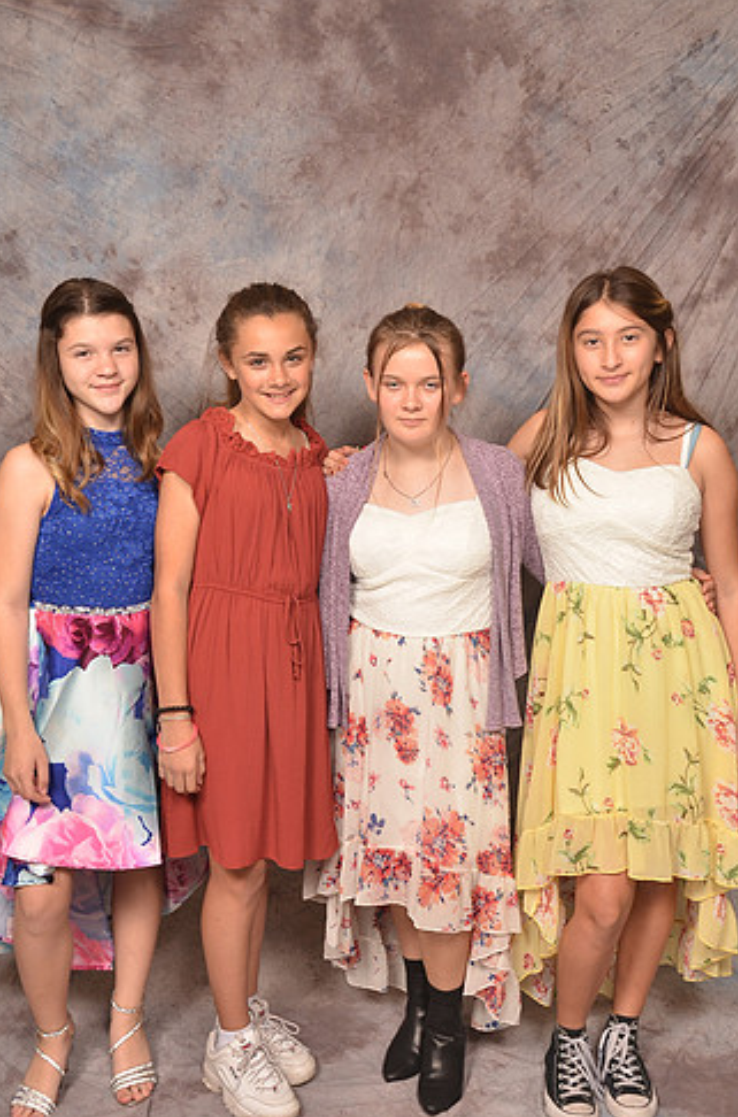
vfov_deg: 45.5
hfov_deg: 31.0
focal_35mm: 43
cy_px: 623
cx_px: 356
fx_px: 1331
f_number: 5.6
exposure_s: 1/60
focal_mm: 24
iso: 200
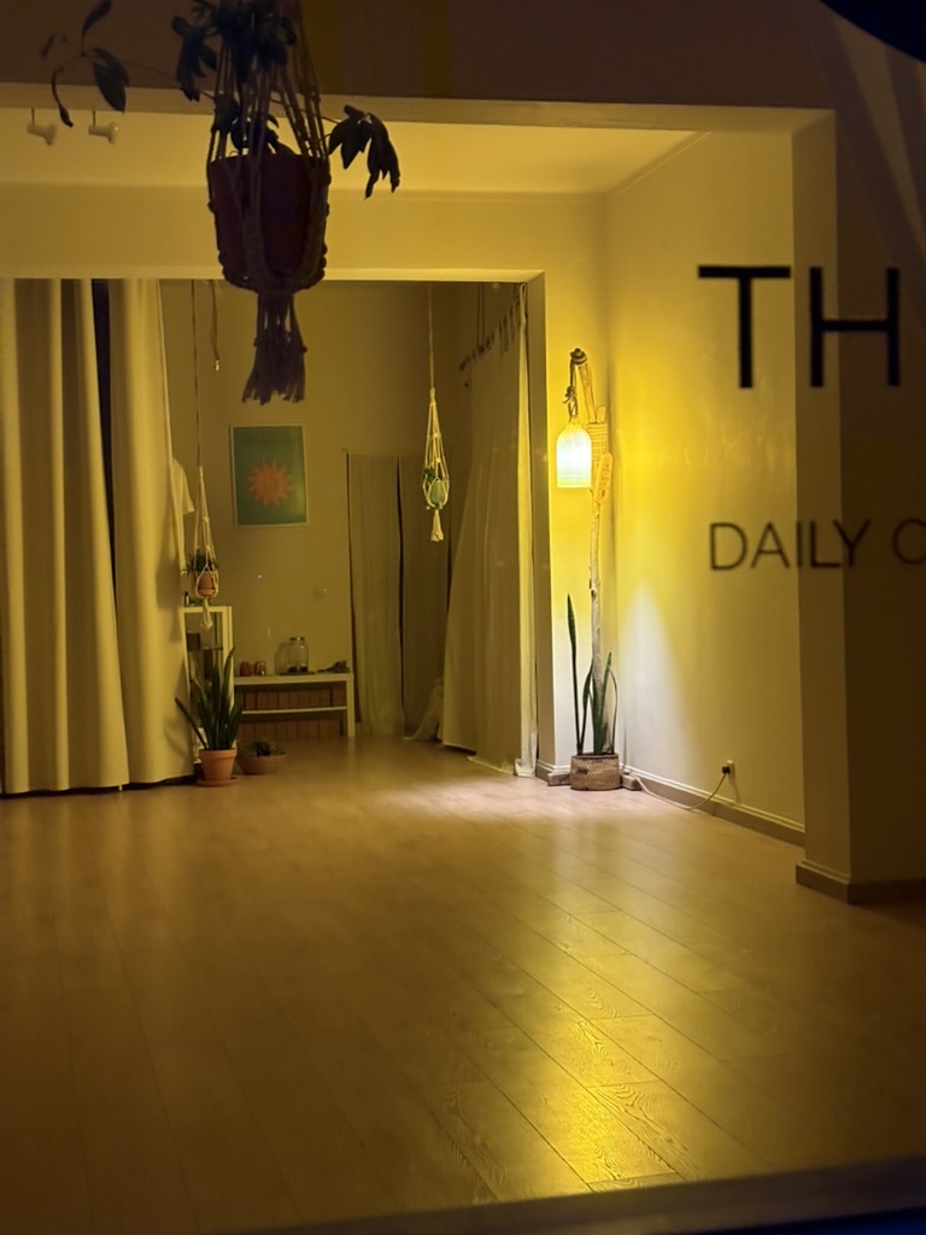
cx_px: 463
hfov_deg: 28.0
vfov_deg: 36.8
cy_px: 618
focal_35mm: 52
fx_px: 1855
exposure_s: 1/20
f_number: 1.6
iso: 400
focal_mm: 5.96
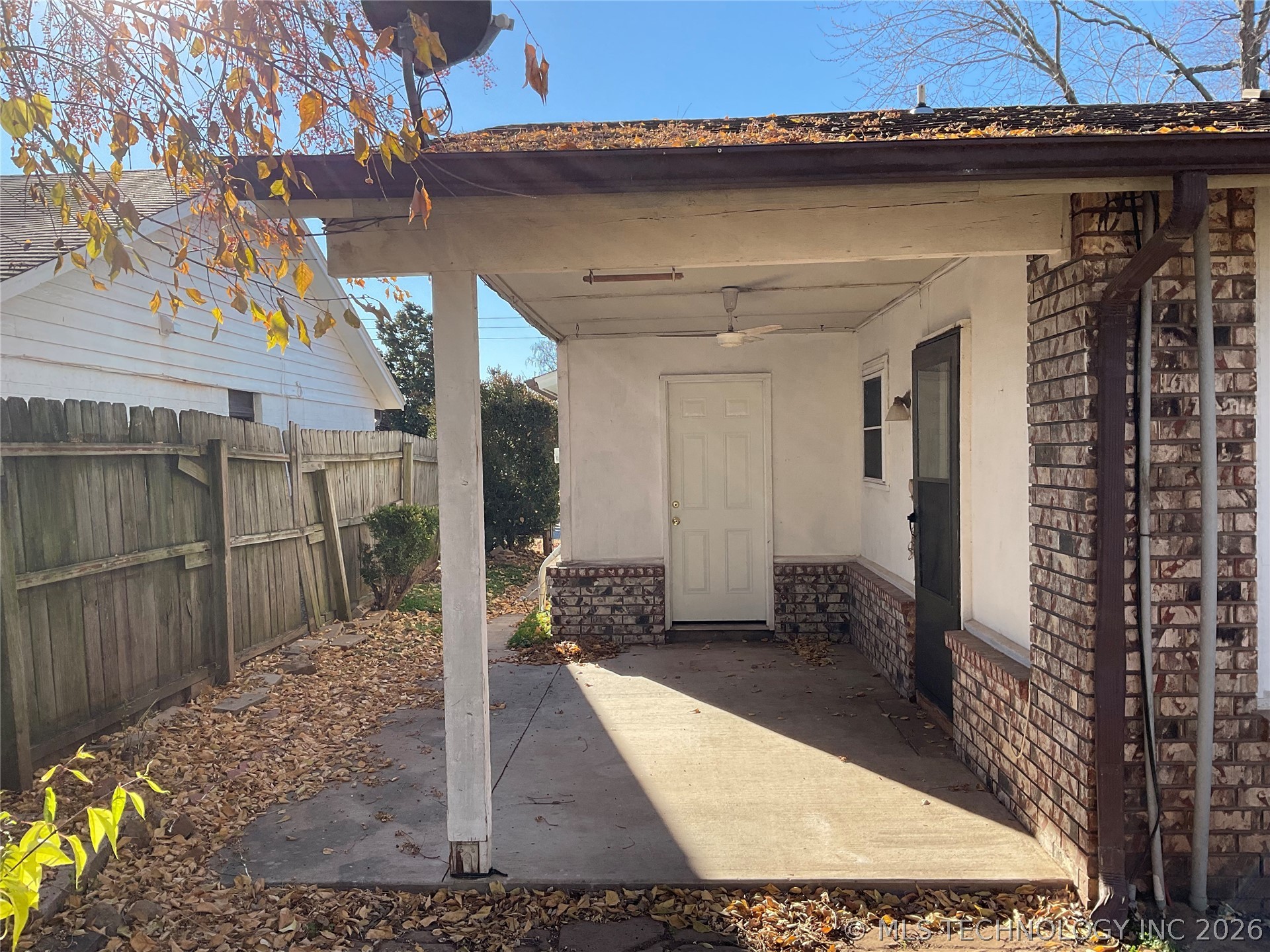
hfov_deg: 61.7
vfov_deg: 48.2
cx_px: 635
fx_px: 1064
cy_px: 476
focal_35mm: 29
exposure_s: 1/759
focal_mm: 3
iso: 16
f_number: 1.8
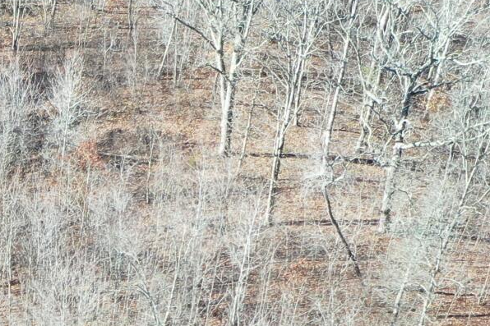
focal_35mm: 141
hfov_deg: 13.6
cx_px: -261
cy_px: 639
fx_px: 1919
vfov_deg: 9.2
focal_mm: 10.26
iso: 100
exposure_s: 1/160
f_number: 4.5
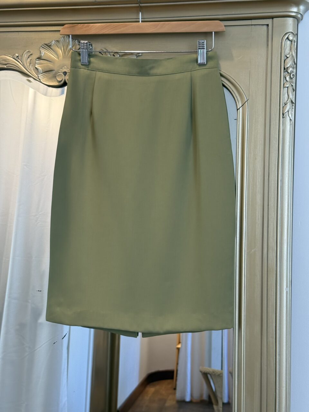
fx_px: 571
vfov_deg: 39.7
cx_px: 154
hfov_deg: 30.3
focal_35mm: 48
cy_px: 206
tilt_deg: -2.6
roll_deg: -1.0
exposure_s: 1/299
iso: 80
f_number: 1.78
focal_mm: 6.76
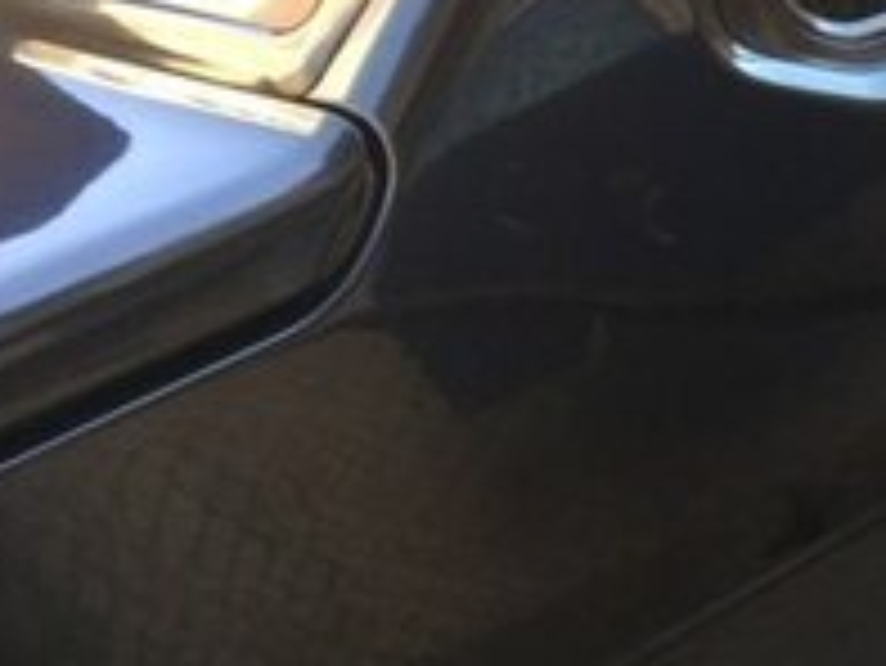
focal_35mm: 97
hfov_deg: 17.8
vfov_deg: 15.1
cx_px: 1381
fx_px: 2484
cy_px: 88
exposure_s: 1/50
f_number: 2.2
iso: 32
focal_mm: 4.15
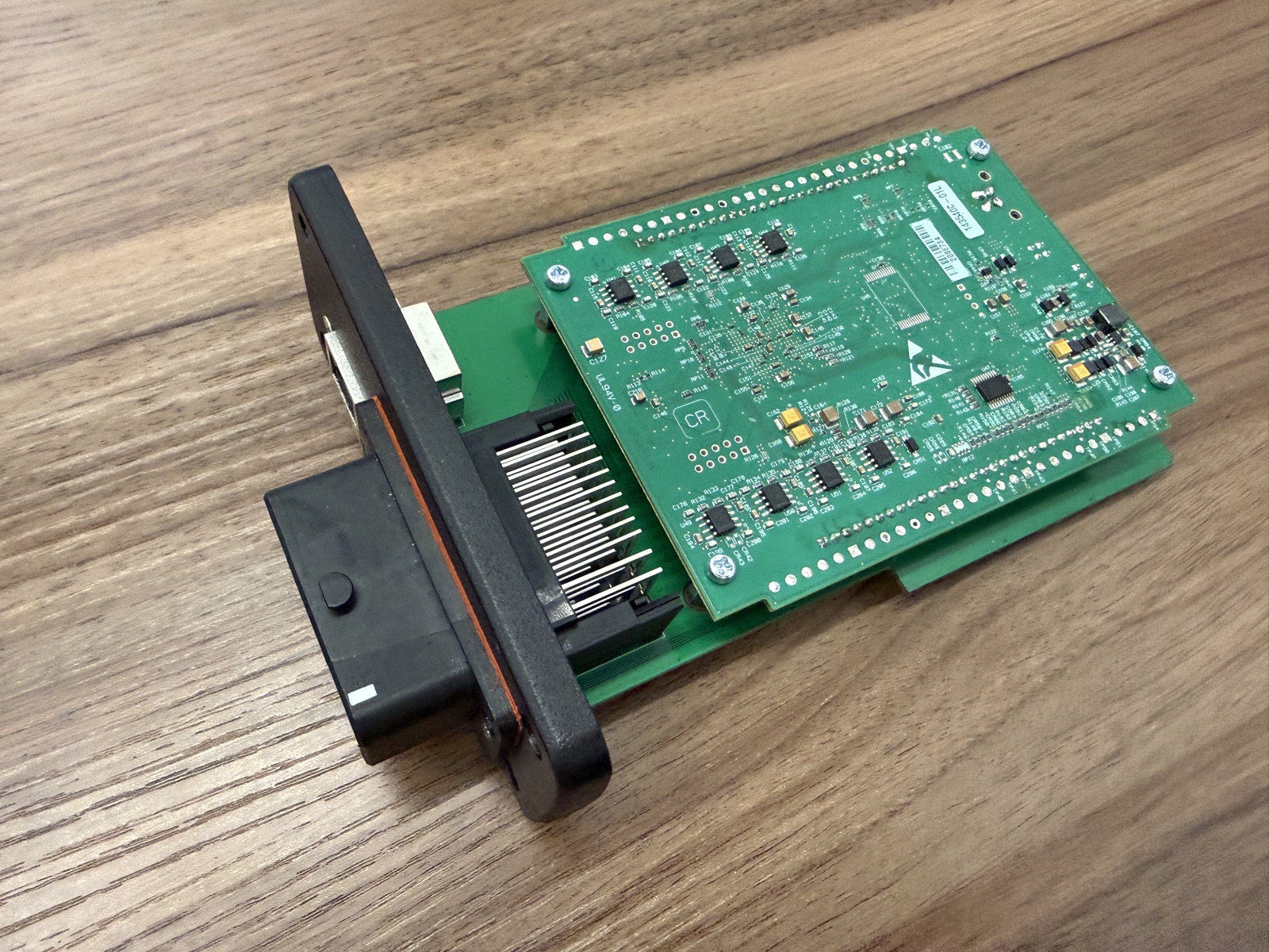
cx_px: 634
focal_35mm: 24
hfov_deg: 71.6
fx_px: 880
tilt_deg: -64.6
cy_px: 476
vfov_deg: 56.8
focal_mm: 2.22
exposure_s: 1/60
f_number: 2.2
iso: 640
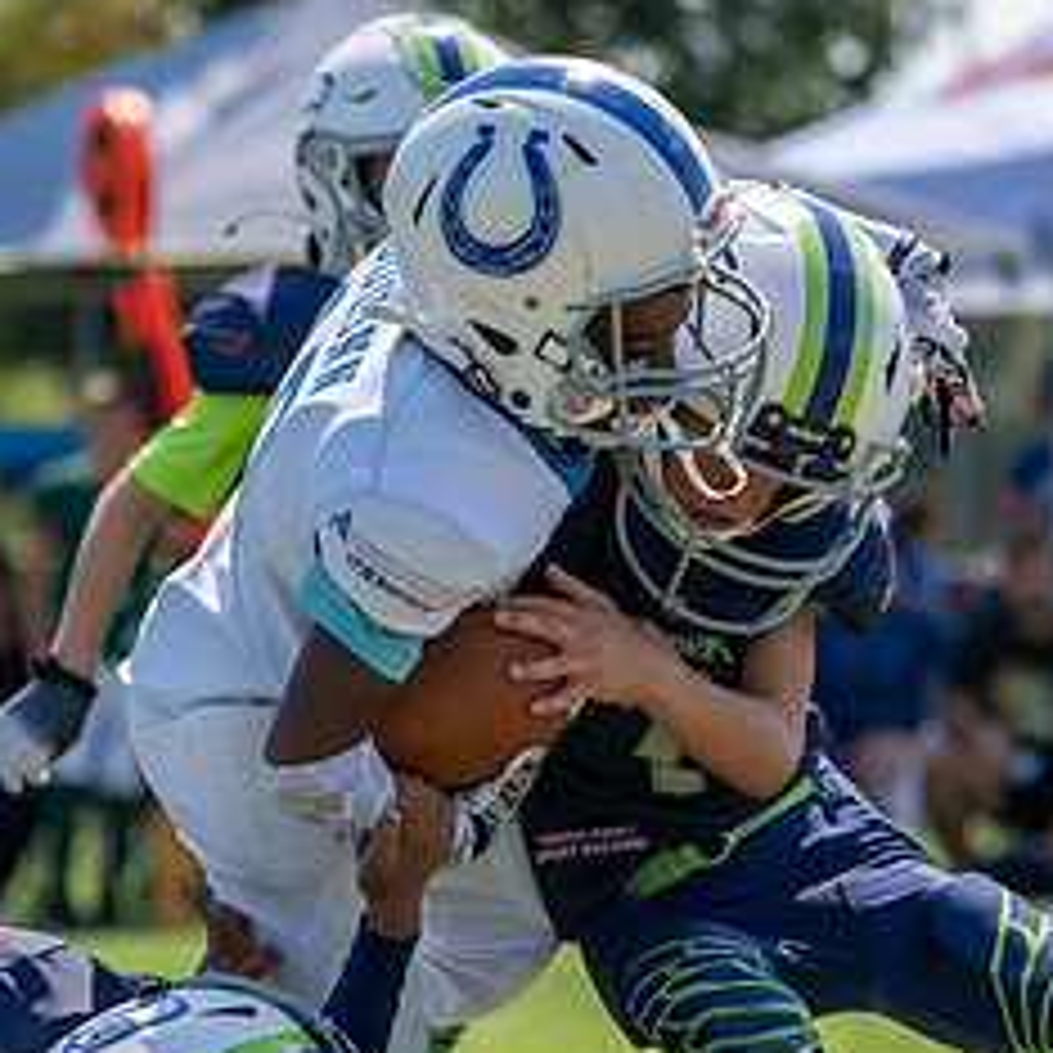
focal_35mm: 390
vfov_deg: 4.5
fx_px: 13422
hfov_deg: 4.5
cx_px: 360
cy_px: 763
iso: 250
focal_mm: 185
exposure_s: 1/1250
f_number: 5.6
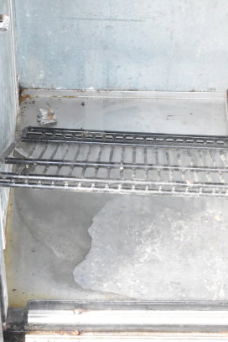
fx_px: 991
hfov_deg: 13.1
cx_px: 157
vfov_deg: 19.6
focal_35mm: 104
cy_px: 117
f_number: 10
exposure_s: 1/400
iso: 6400
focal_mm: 31
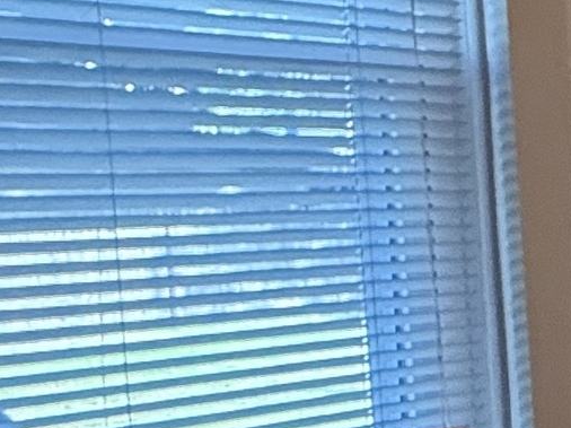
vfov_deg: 17.3
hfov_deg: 11.4
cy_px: 253
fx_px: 1401
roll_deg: +0.9
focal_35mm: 85
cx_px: 1732
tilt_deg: -2.7
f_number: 2.2
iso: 250
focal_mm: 2.22
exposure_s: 1/60
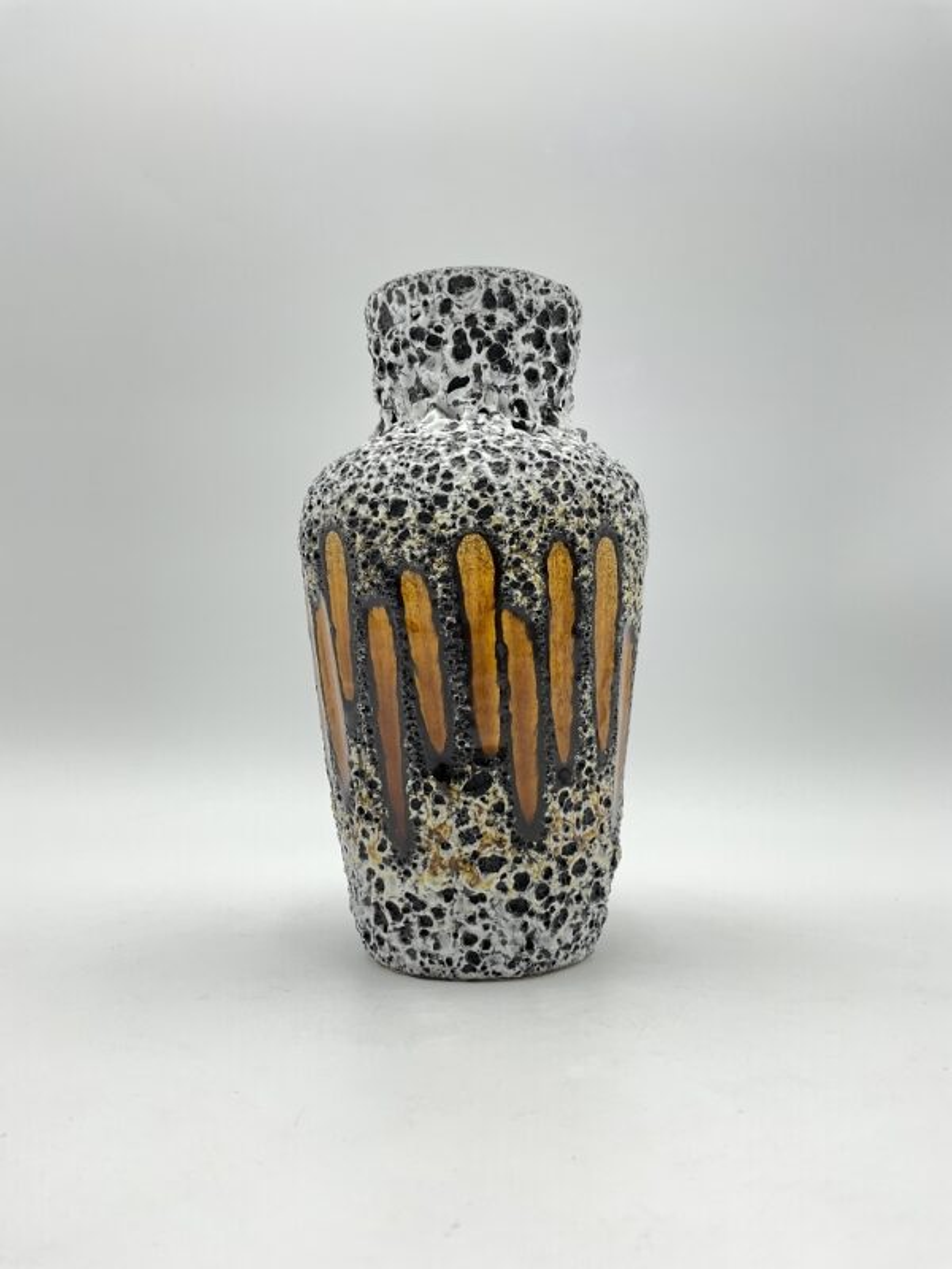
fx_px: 1063
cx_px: 476
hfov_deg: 48.2
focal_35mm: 29
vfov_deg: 61.7
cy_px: 634
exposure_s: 1/154
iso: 20
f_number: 1.8
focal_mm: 3
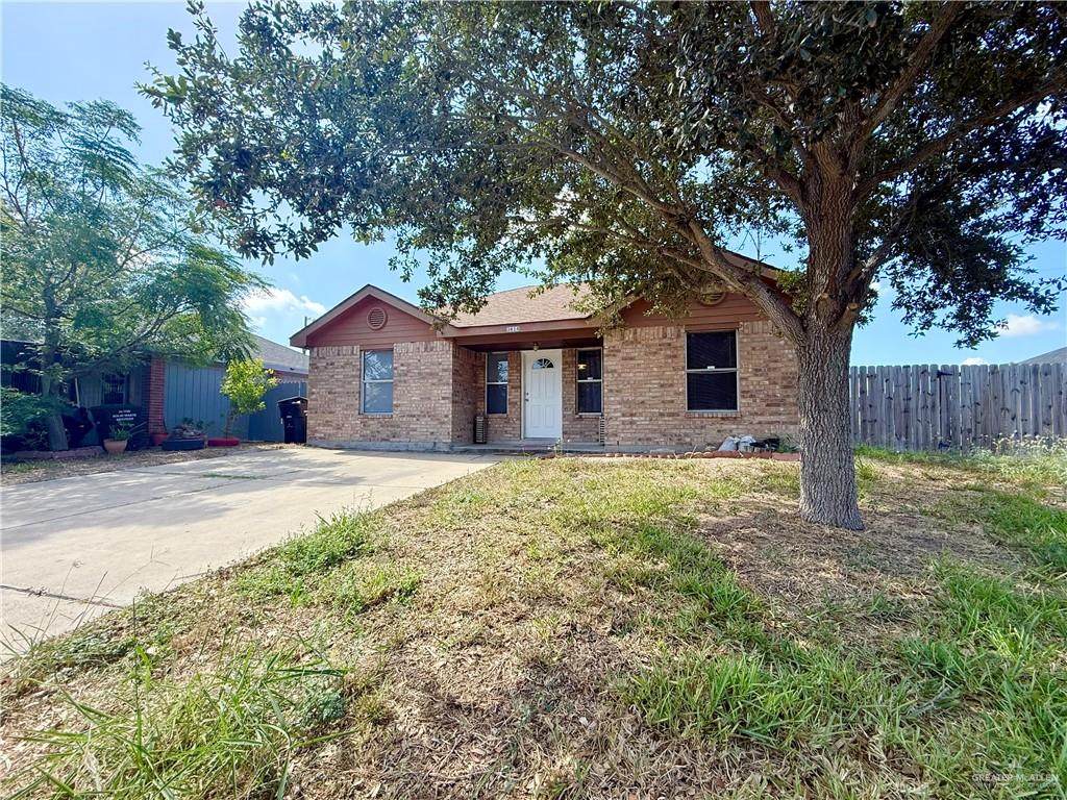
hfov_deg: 102.1
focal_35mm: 14
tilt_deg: +2.4
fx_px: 432
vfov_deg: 85.7
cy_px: 400
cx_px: 534
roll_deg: -0.4
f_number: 2.2
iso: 64
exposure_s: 1/644
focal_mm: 2.22
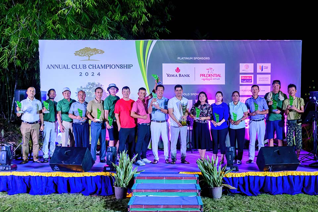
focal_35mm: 32
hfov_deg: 58.0
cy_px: 106
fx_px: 287
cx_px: 159
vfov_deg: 40.5
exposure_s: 1/250
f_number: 4.5
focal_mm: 32.5
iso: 3200
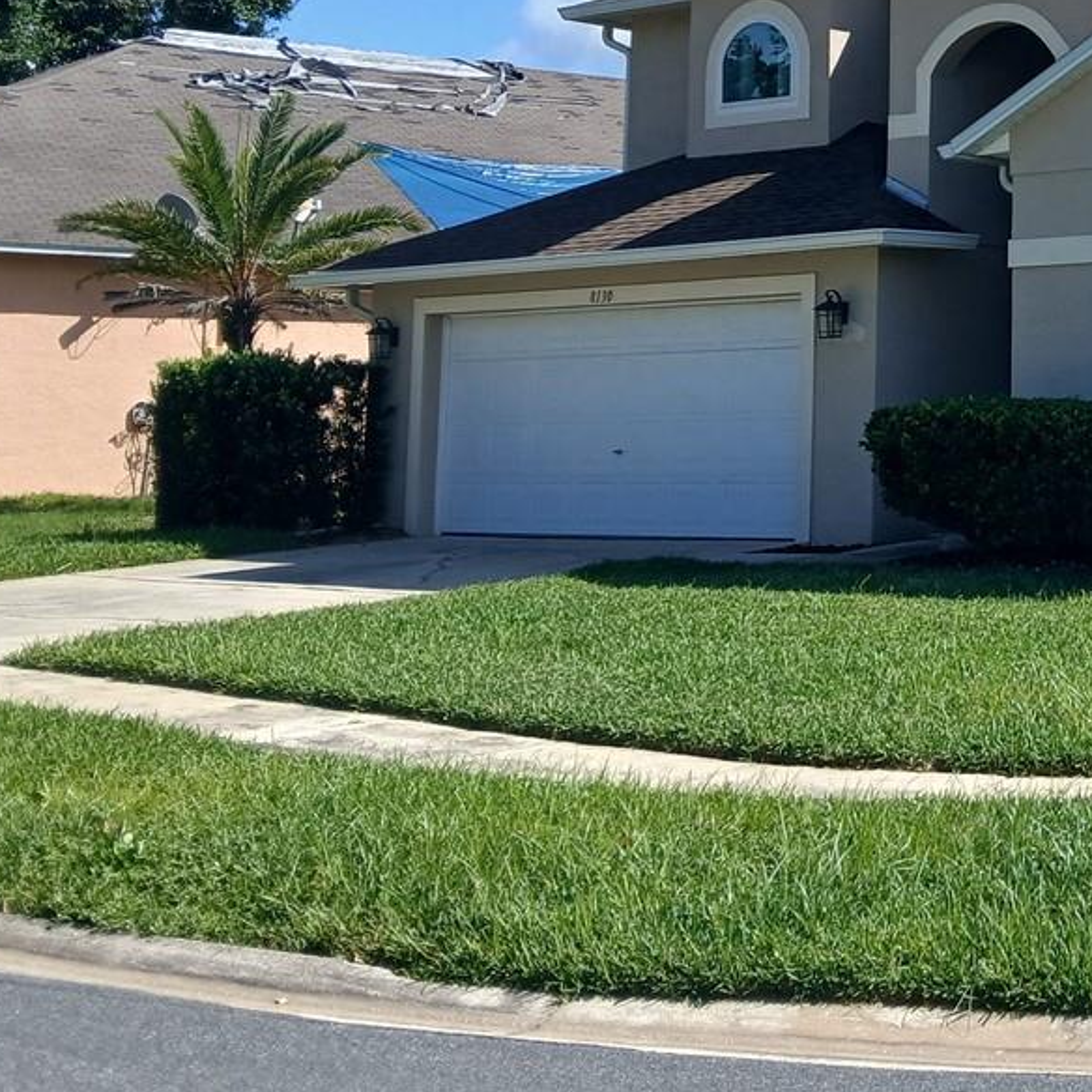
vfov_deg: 26.6
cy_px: 155
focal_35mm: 63
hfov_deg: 25.0
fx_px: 2248
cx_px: 1260
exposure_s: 1/703
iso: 20
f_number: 1.8
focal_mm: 3.98
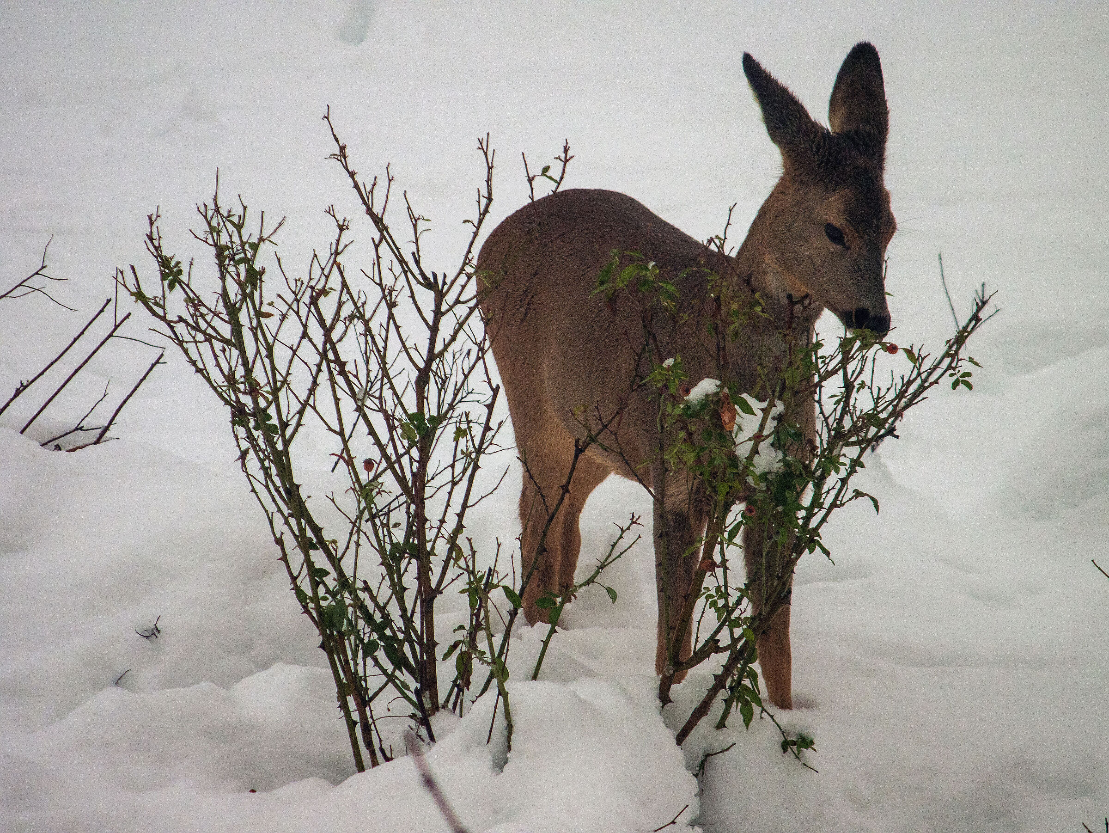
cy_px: 416
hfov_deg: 4.0
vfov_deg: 3.0
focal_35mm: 500
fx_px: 16025
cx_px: 554
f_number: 6.3
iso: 800
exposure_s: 1/200
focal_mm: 250
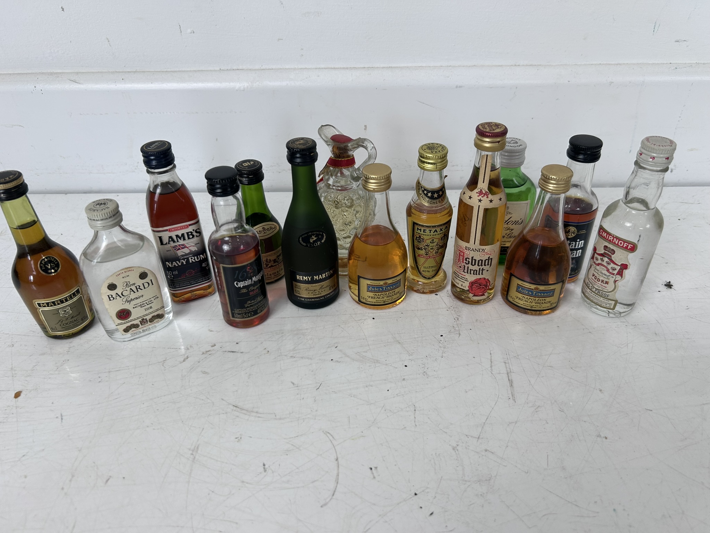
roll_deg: +1.0
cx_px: 355
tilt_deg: -36.1
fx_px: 533
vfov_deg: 53.1
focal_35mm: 26
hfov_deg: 67.3
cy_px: 266
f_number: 1.5
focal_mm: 5.7
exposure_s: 1/111
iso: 32
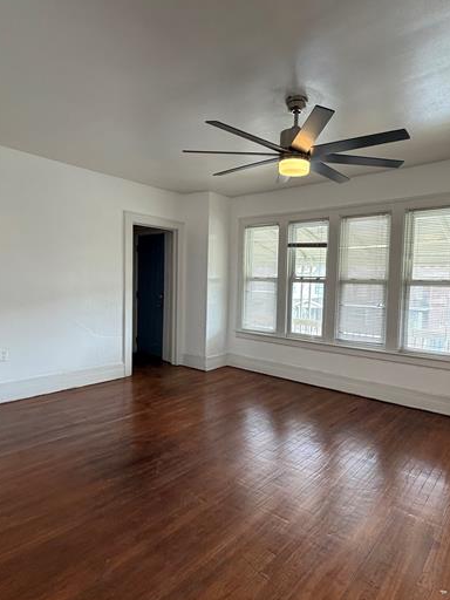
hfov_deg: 63.2
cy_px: 309
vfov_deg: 79.0
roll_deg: -1.3
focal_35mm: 21
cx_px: 254
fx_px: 364
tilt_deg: -3.4
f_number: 2.2
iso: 250
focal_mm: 2.22
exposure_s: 1/60
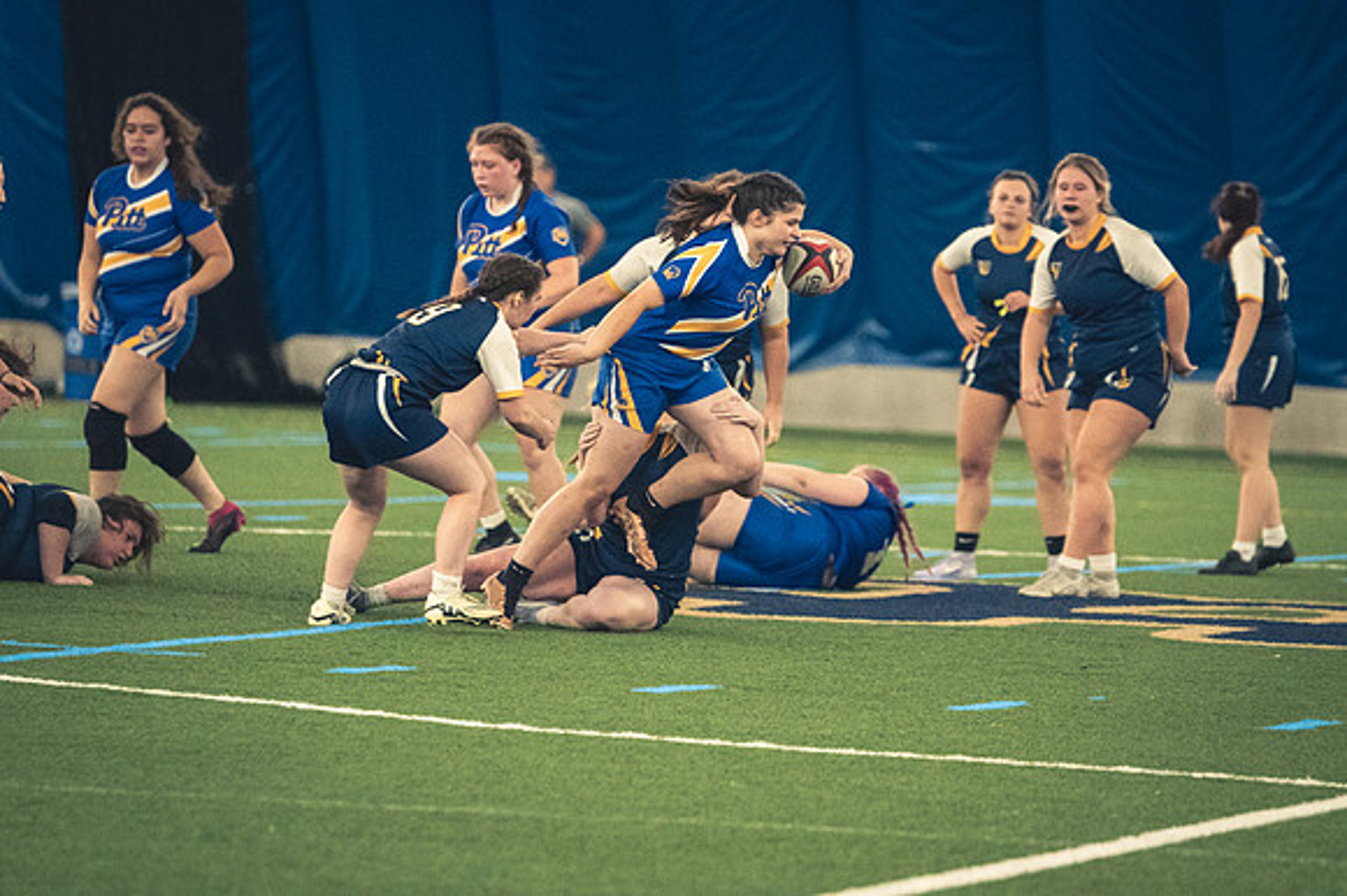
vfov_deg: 4.8
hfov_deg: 7.2
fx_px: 10657
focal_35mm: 285
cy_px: 448
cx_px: 674
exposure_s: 1/500
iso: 12800
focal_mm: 190
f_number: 2.8
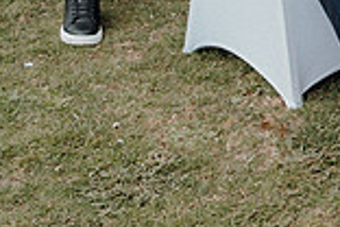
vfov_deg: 9.7
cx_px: 466
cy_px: -178
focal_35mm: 134
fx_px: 1265
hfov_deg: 14.5
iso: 125
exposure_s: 1/400
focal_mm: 24
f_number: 3.5
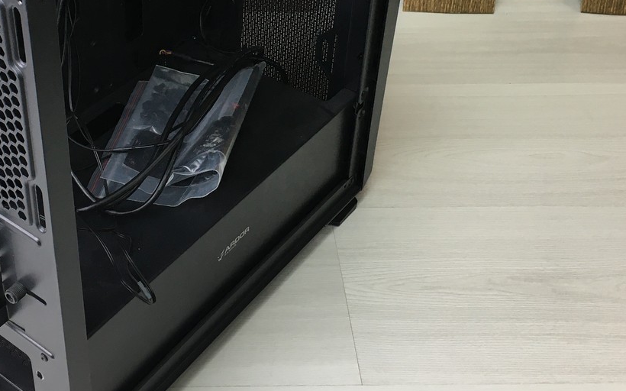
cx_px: 211
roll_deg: +0.2
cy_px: 75
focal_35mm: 54
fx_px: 921
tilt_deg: -35.2
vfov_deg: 23.6
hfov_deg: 37.2
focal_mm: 4.15
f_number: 2.2
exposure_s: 1/33
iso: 32
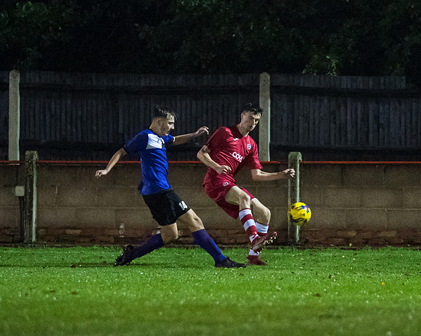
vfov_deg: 3.8
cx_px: 292
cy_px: 167
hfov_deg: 4.7
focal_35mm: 410
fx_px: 5113
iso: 6400
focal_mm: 161
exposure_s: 1/1250
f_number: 2.8
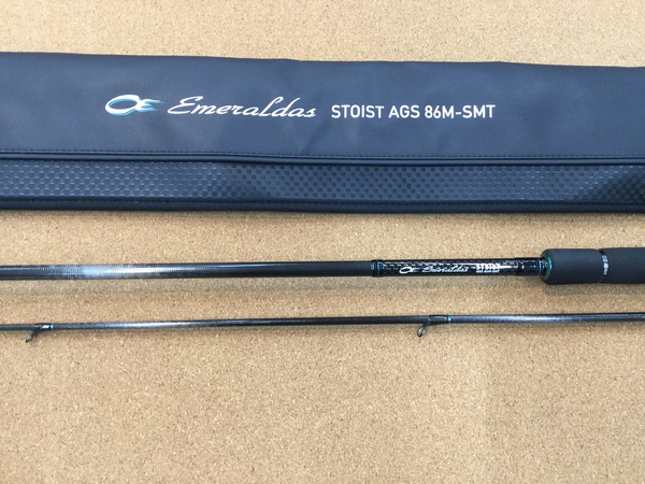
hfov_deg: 58.4
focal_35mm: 31
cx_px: 322
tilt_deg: -83.1
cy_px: 242
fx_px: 578
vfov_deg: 45.4
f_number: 2.4
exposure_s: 1/30
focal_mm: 3.3
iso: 64
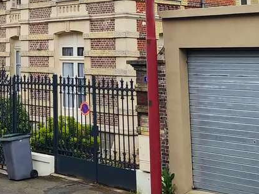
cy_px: -48
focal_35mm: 81
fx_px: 606
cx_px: -52
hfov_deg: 22.3
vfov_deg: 17.3
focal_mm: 4.75
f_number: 1.75
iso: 112
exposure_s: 1/707
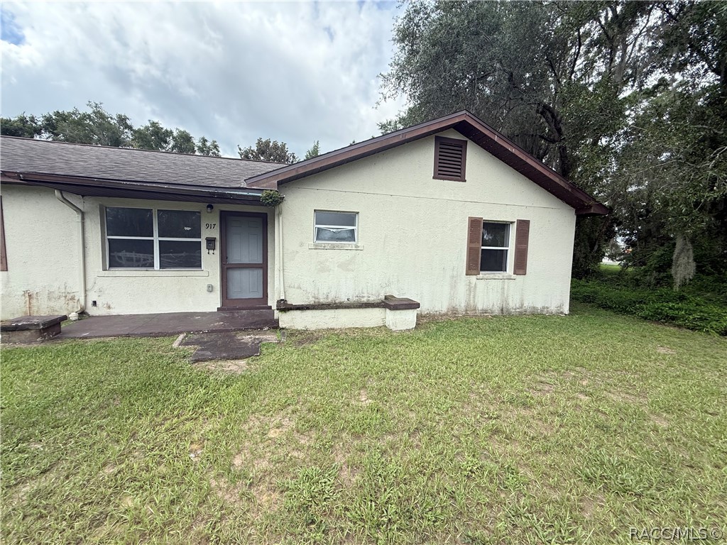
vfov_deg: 85.7
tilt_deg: -3.5
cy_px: 272
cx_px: 364
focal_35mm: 14
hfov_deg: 102.1
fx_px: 294
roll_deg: -1.0
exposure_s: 1/625
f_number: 2.2
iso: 50
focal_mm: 2.22
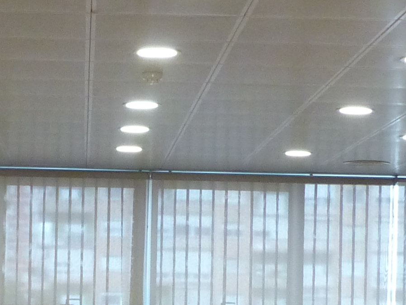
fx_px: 1572
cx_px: 108
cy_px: 324
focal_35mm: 134
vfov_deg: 10.9
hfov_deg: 14.7
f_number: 2.8
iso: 320
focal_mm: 5.4
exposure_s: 1/60
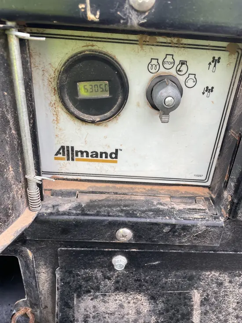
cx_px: 121
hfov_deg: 53.1
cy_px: 162
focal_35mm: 26
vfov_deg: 67.3
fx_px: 242
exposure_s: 1/121
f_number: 1.6
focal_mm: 4.2
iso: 64
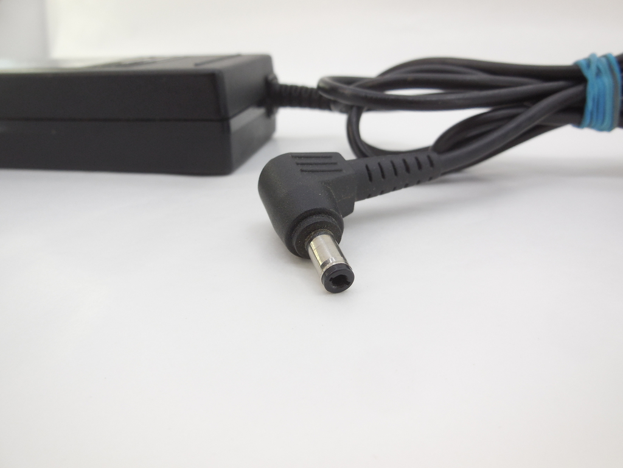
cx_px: 312
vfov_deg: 54.9
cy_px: 234
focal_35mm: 25
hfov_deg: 69.4
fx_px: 450
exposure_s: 1/50
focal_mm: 4.5
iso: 125
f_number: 3.1
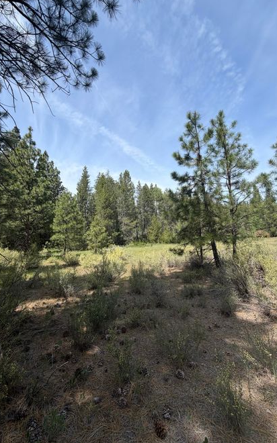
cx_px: 136
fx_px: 181
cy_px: 220
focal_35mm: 15
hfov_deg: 74.7
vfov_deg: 101.5
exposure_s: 1/770
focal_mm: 2.22
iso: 32
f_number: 2.2
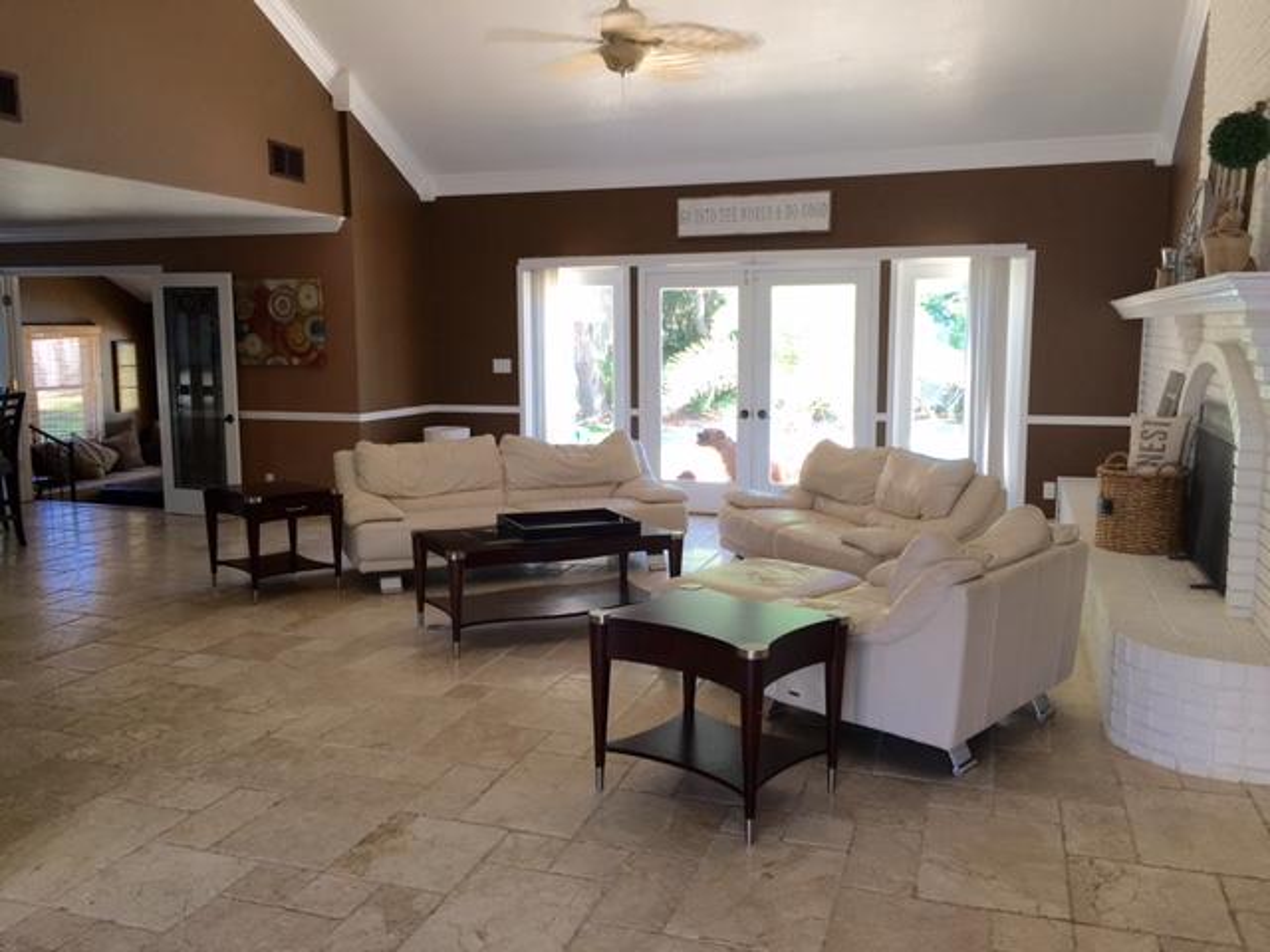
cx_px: 635
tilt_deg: -7.0
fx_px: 1064
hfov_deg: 61.7
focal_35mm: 29
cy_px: 476
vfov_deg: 48.2
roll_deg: -0.5
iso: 25
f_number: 2.2
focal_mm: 4.15
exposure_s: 1/30
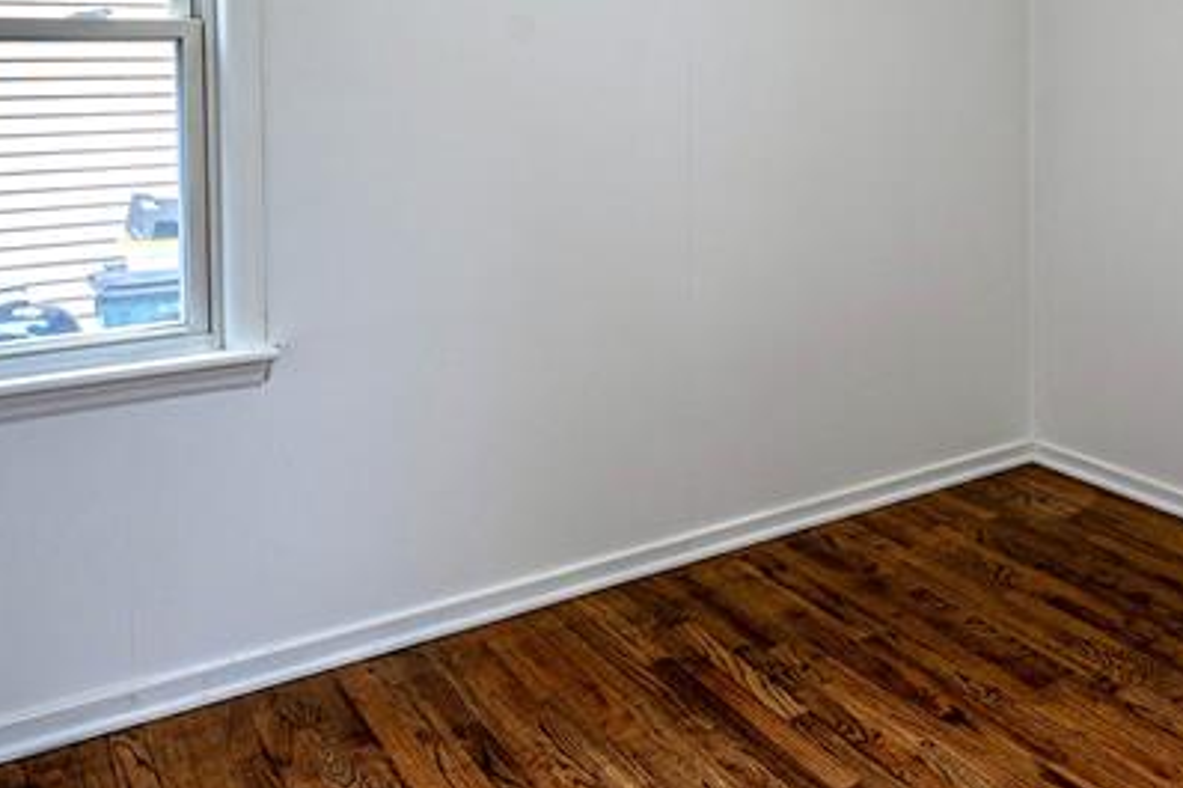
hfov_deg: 50.1
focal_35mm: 36
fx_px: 1182
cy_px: 101
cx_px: 939
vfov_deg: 35.0
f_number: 8
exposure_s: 1/30
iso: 200
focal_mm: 14
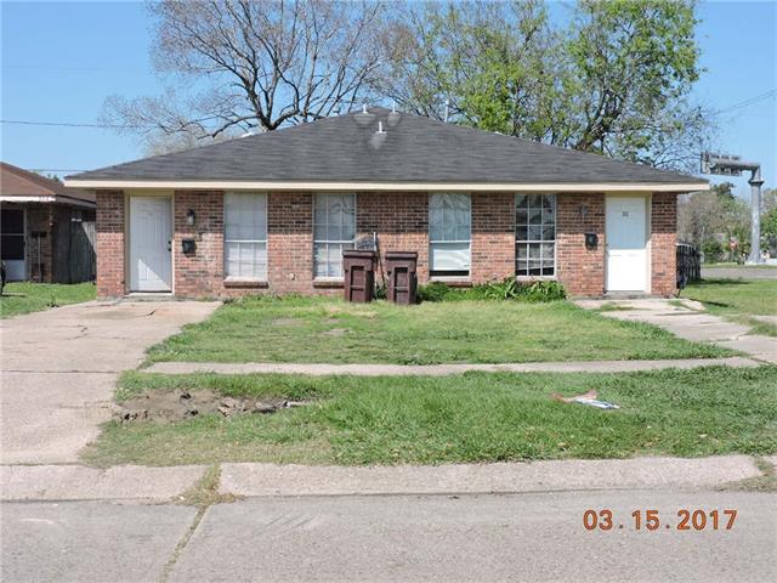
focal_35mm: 43
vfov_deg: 33.6
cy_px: 292
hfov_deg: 43.9
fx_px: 965
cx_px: 388
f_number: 3.4
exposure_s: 1/800
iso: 100
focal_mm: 7.7
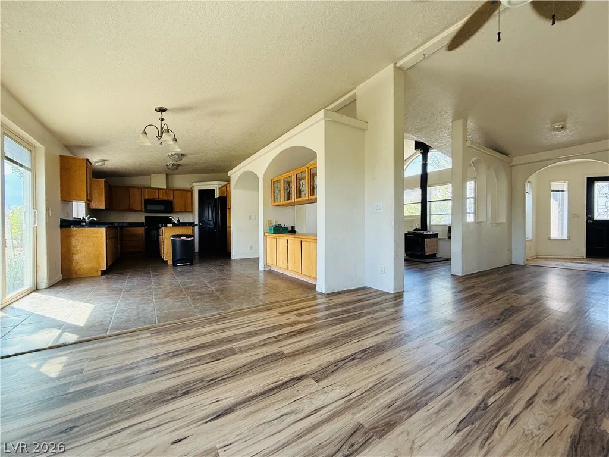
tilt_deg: +0.4
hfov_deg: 102.1
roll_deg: -0.4
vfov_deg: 85.7
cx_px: 304
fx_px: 246
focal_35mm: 14
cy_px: 228
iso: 125
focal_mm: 2.22
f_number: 2.2
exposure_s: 1/99
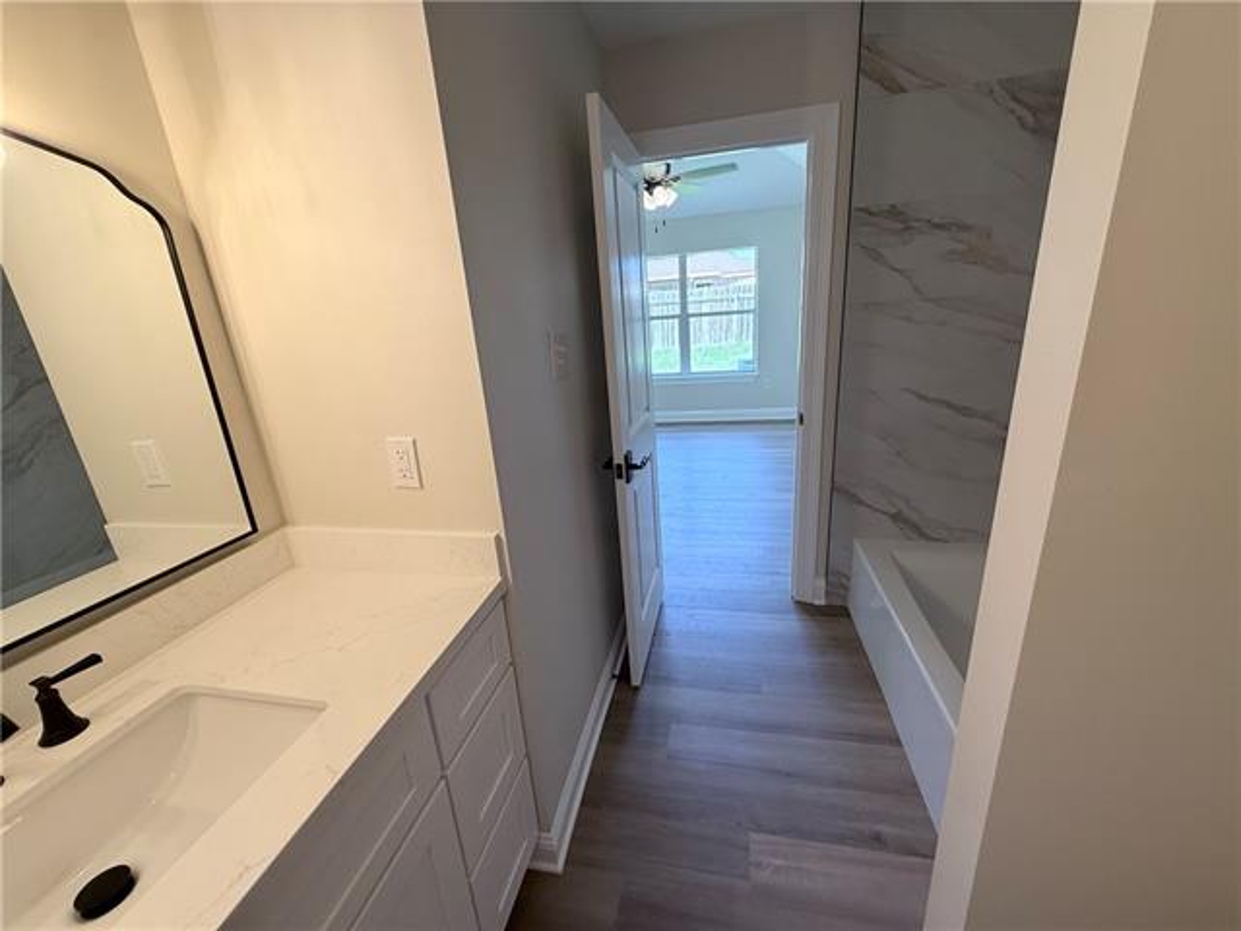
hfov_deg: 102.1
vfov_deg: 85.7
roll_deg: +4.0
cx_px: 620
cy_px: 466
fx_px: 502
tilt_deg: -18.1
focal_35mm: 14
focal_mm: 2.22
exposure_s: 1/120
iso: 80
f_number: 2.2
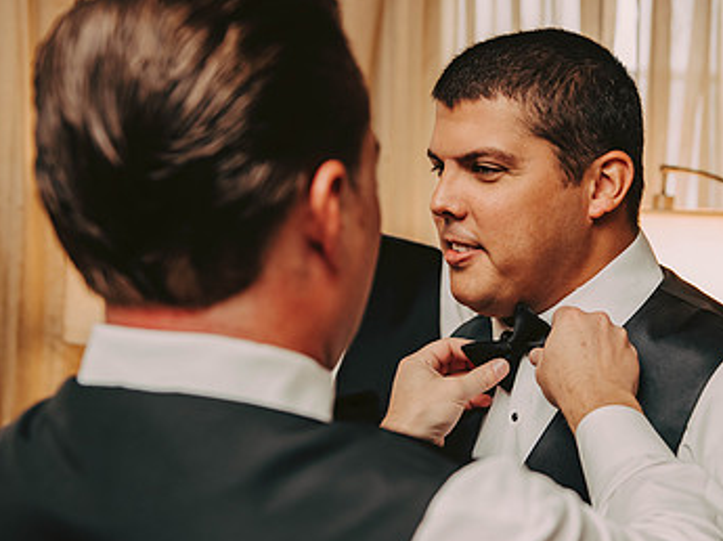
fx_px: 1419
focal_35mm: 68
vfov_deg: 21.6
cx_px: 518
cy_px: 284
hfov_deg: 28.3
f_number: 3.2
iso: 800
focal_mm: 42
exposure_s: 1/250
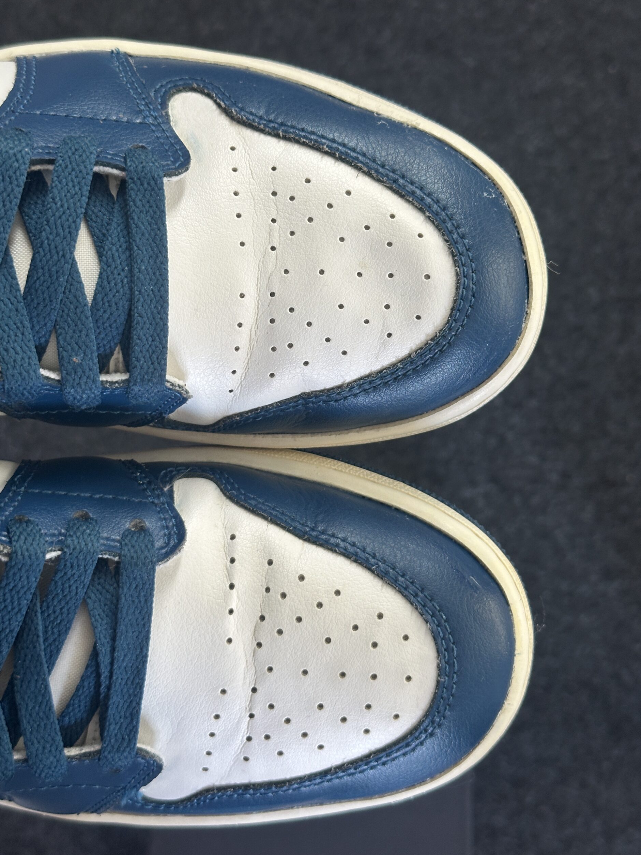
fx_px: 1210
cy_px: 422
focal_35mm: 49
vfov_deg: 38.9
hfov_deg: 29.7
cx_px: 317
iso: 80
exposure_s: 1/50
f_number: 1.78
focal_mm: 6.86
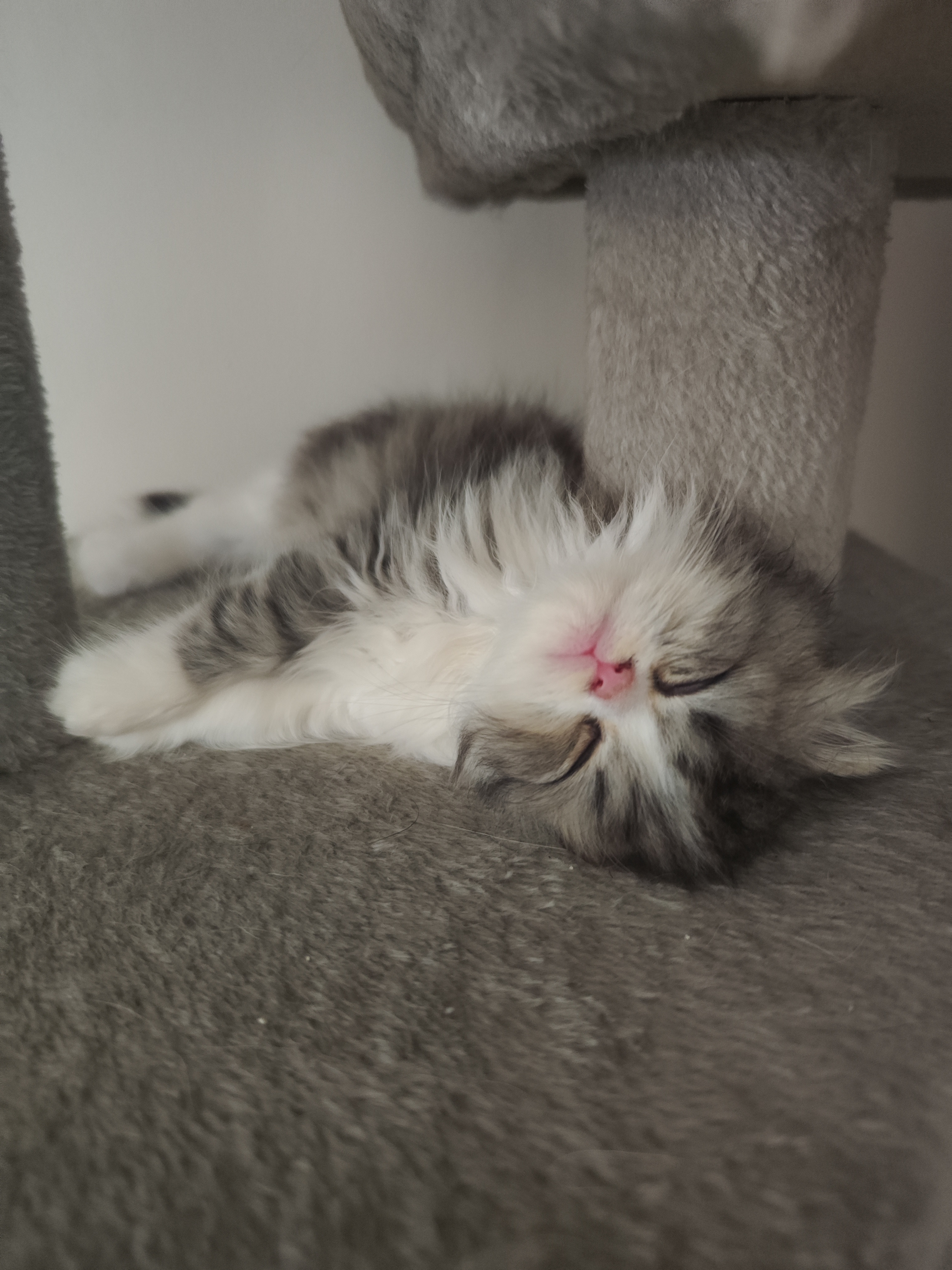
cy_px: 635
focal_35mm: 23
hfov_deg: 58.9
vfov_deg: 73.9
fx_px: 843
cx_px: 476
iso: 5885
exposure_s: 1/25
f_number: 1.69
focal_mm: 7.01
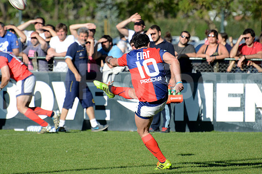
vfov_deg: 3.7
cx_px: 124
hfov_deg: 5.5
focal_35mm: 372
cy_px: 80
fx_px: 2707
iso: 320
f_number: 5.6
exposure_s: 1/800
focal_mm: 300
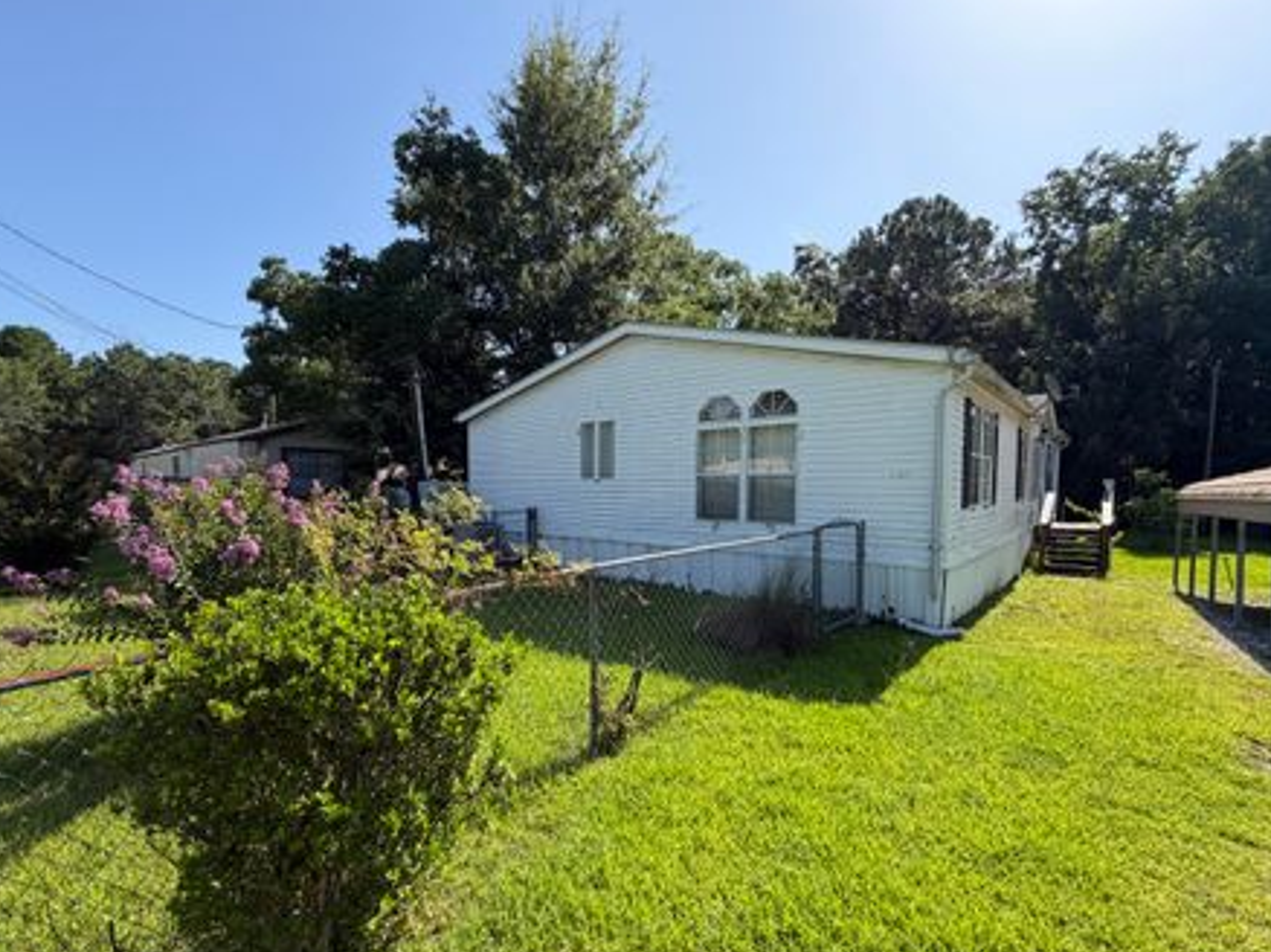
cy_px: 512
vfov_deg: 77.9
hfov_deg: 94.5
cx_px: 633
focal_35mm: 16
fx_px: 587
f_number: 2.2
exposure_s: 1/770
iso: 40
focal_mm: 2.22
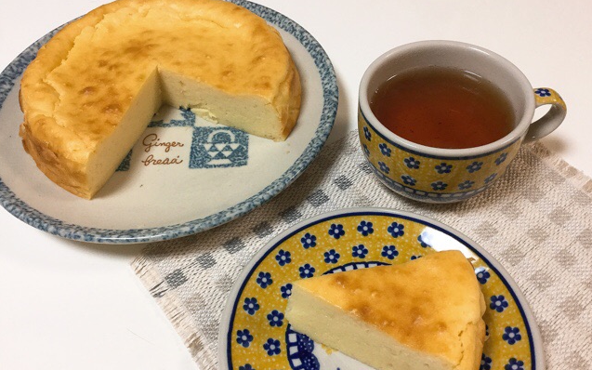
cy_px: 199
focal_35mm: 33
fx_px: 532
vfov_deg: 38.3
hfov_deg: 58.1
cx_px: 296
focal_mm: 3.3
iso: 64
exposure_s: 1/30
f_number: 2.4
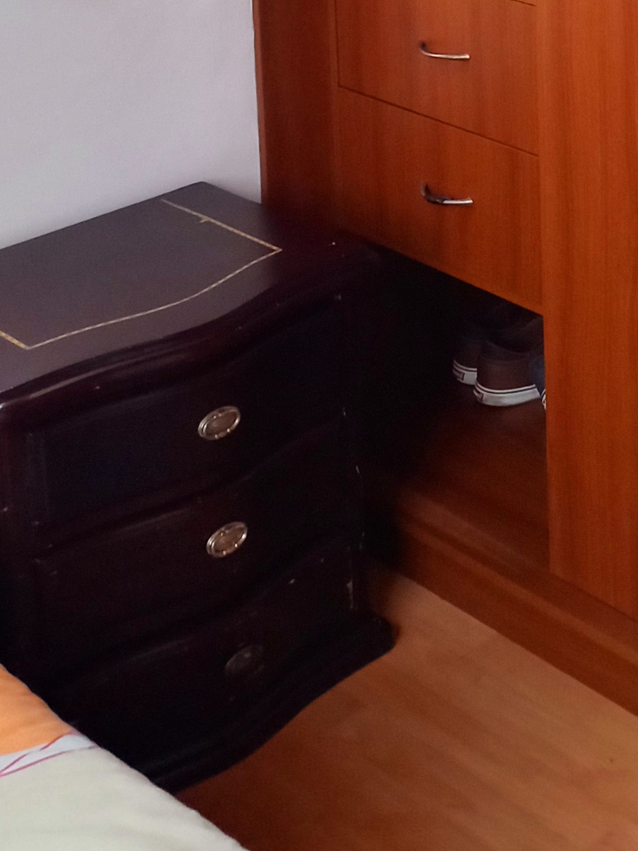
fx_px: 1794
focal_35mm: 73
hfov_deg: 19.0
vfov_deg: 24.0
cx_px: 778
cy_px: -204
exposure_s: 1/25
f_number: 1.8
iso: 400
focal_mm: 4.65
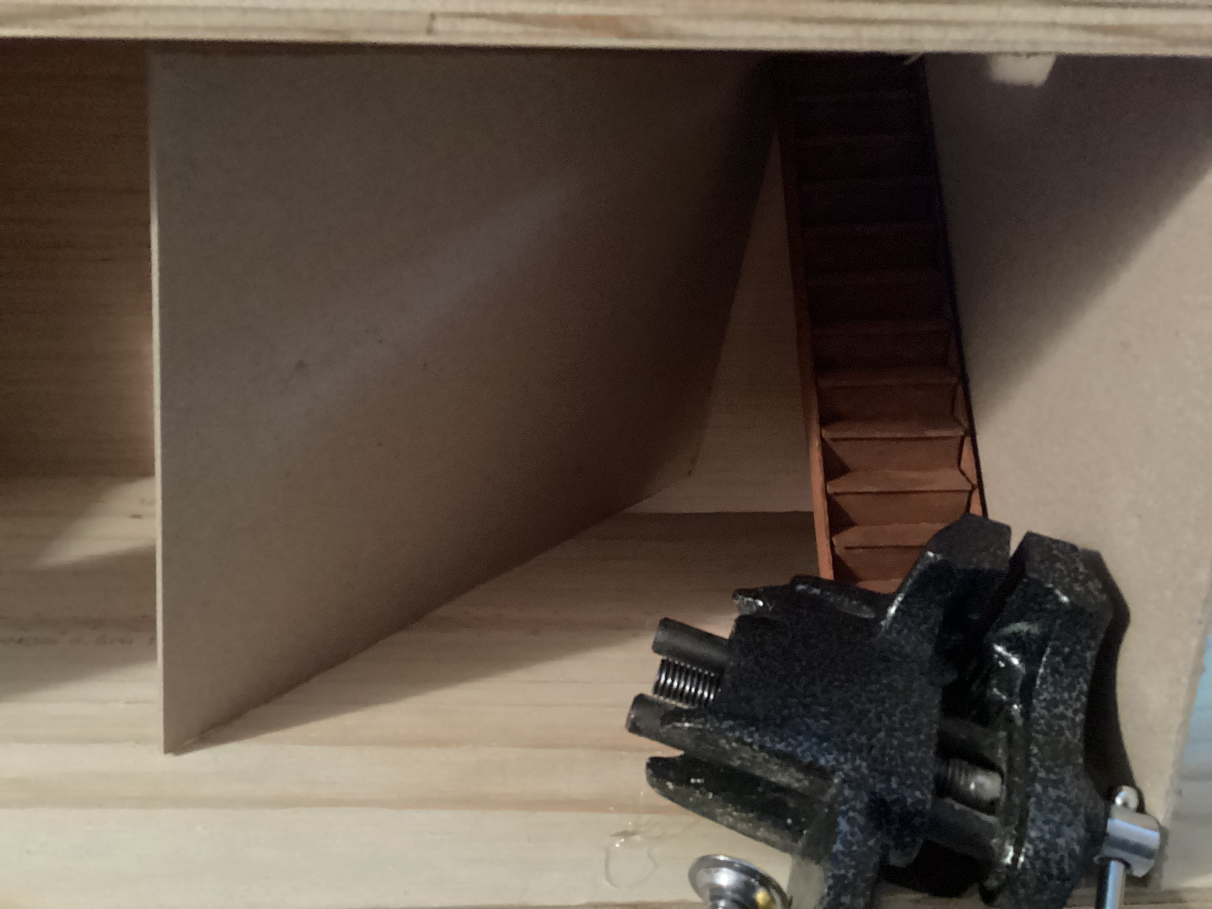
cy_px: 454
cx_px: 606
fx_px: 1085
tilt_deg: -20.4
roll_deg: +0.3
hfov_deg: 58.4
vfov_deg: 45.4
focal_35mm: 31
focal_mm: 3.3
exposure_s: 1/15
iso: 800
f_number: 2.4
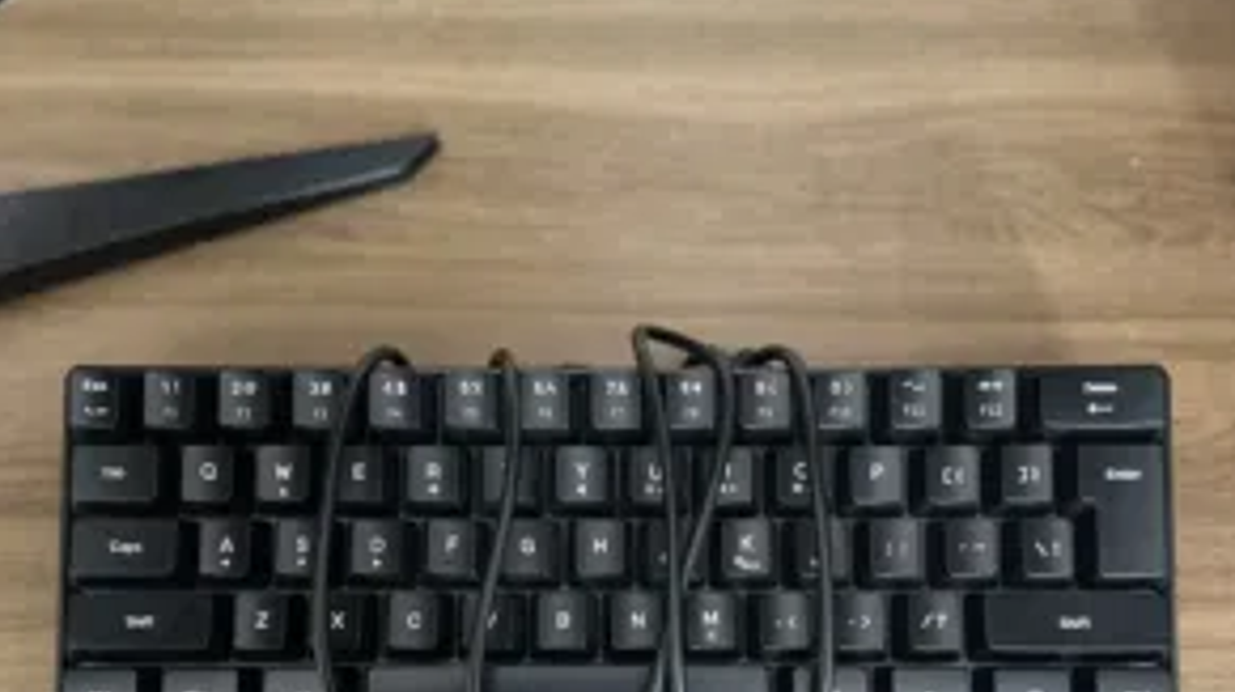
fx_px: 1178
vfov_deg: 31.8
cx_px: 628
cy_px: 565
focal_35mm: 36
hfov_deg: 55.3
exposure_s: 1/41
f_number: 1.78
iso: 1000
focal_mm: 6.86
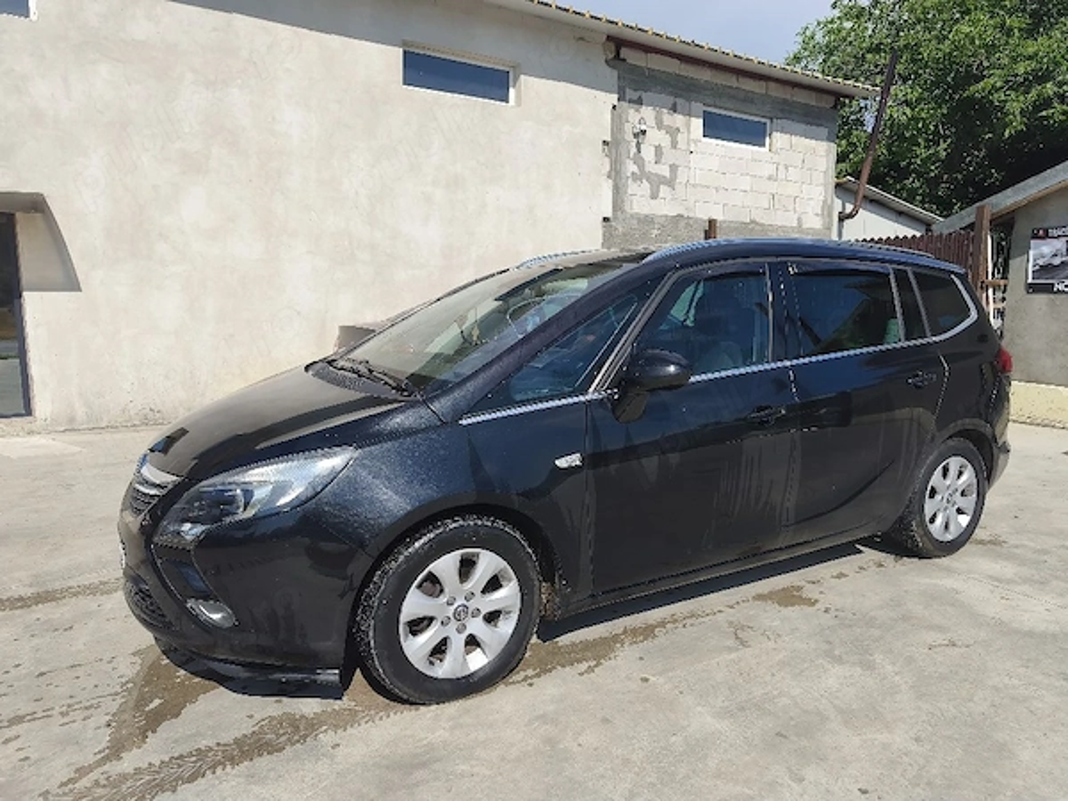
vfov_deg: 58.9
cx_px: 534
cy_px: 400
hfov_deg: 73.9
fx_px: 710
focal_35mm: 23
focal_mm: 6.06
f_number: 1.7
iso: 50
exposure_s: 1/1111
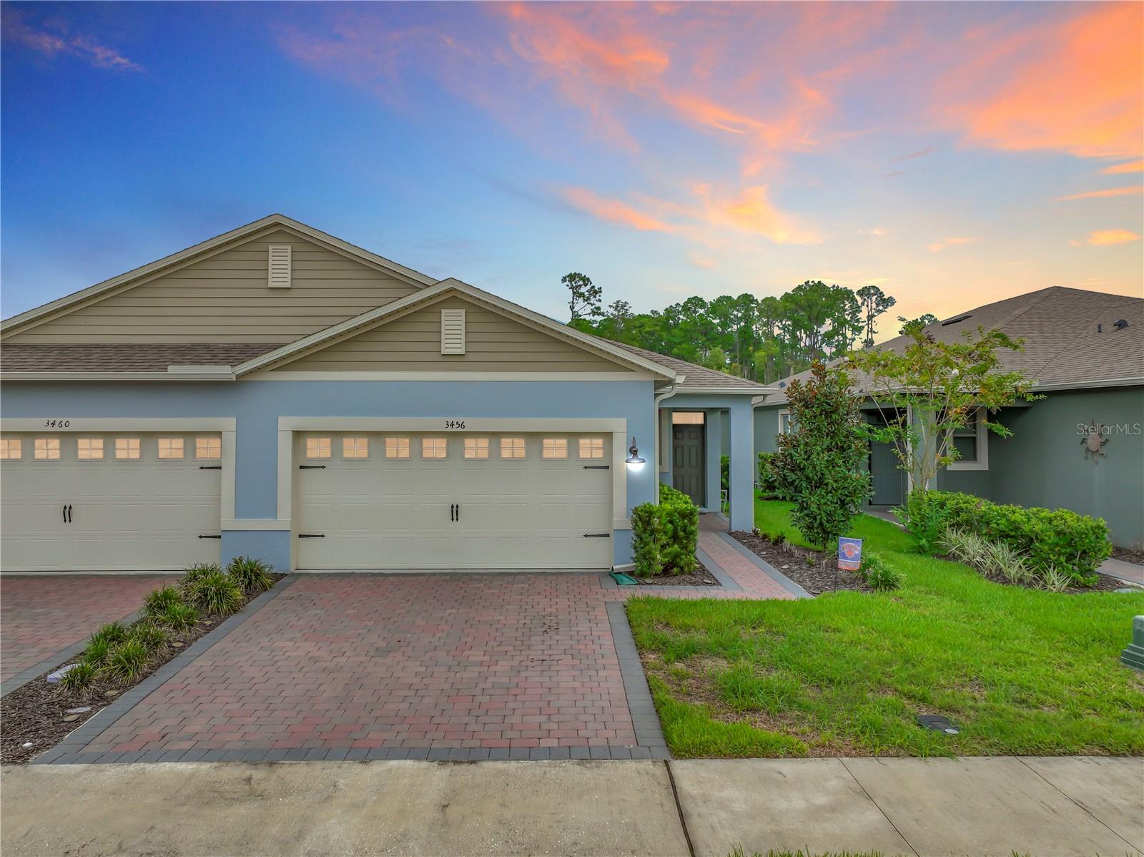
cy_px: 428
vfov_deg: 56.8
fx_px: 793
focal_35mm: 24
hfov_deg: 71.6
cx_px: 572
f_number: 2.8
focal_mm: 12.29
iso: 100
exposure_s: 1/2000
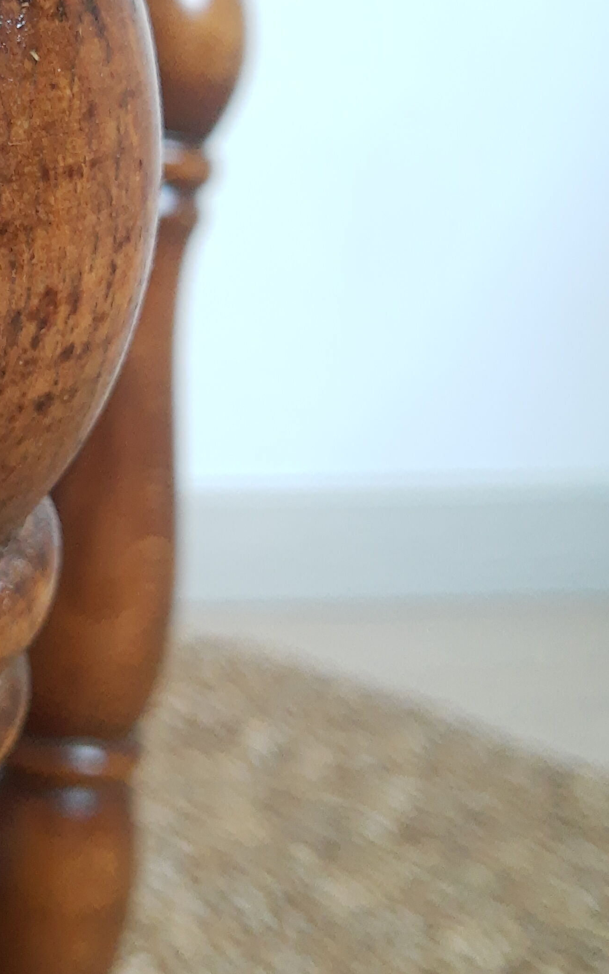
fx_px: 1433
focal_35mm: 54
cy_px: 252
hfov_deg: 22.4
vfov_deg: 36.7
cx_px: -84
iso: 436
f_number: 1.8
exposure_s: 1/25
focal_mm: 3.95
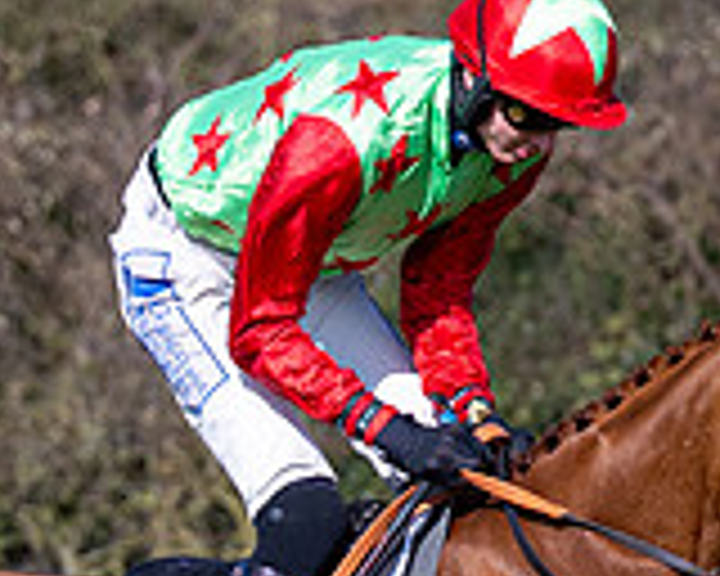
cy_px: 817
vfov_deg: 1.7
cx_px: 108
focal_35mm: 886
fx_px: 18880
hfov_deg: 2.2
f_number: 2.8
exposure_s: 1/5000
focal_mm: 115
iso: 200
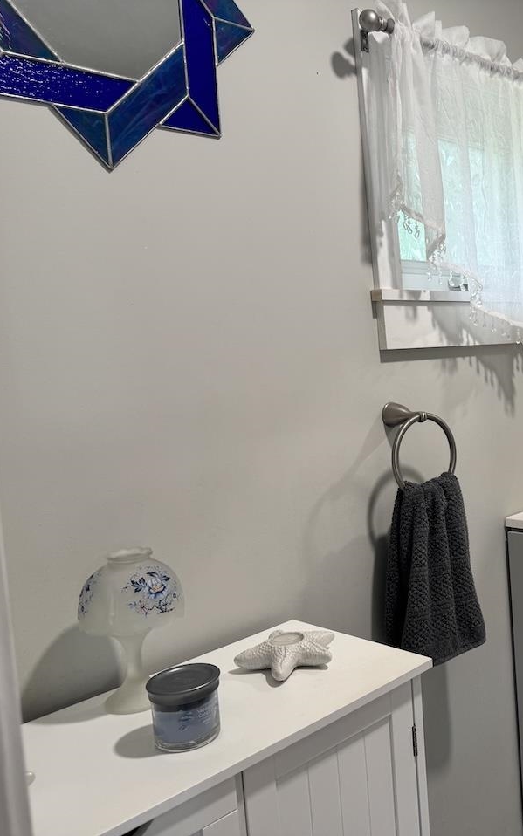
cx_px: 512
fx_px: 775
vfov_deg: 56.7
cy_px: 418
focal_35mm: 34
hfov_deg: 34.3
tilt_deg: -5.7
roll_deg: +2.7
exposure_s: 1/60
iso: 125
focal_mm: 6.76
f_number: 1.78
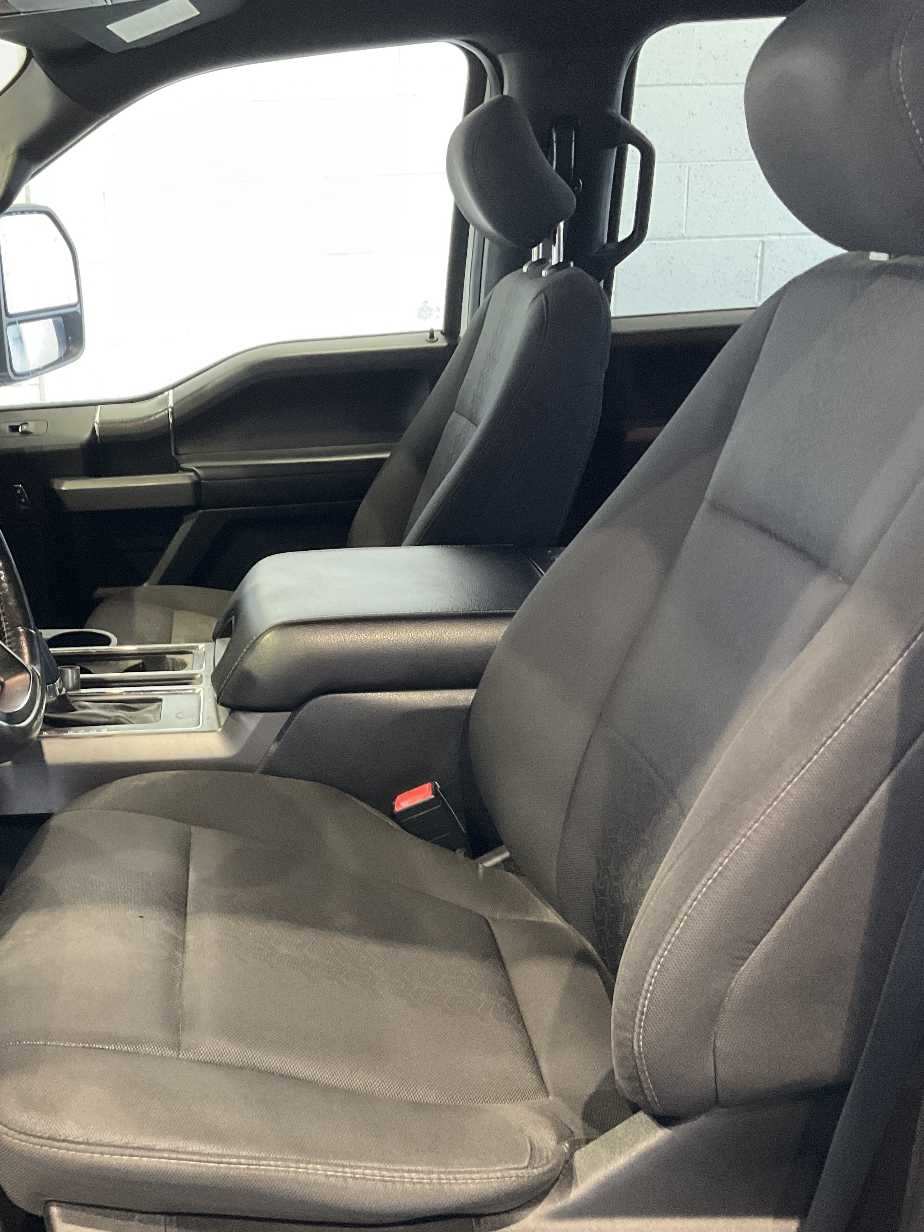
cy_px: 619
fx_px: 1388
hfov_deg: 35.9
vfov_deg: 47.9
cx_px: 216
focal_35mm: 39
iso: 200
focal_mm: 3
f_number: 1.8
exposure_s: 1/40
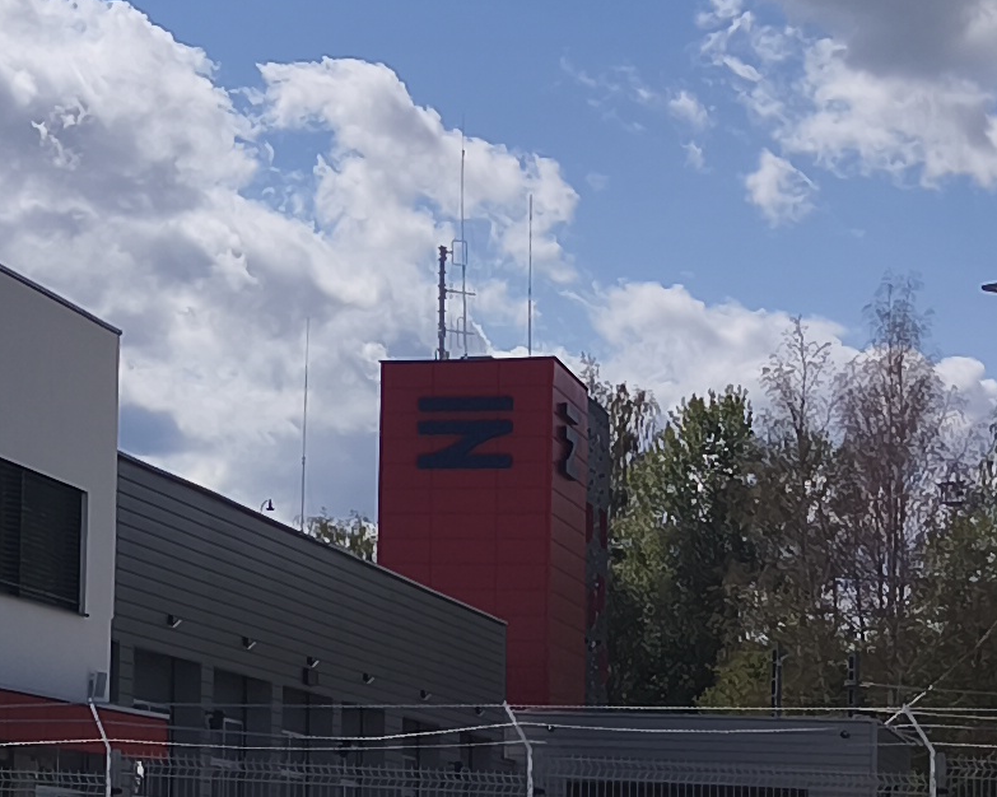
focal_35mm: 117
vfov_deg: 13.1
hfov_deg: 14.7
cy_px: 555
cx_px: -716
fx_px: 3451
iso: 50
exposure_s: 1/3187
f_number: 1.65
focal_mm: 6.18
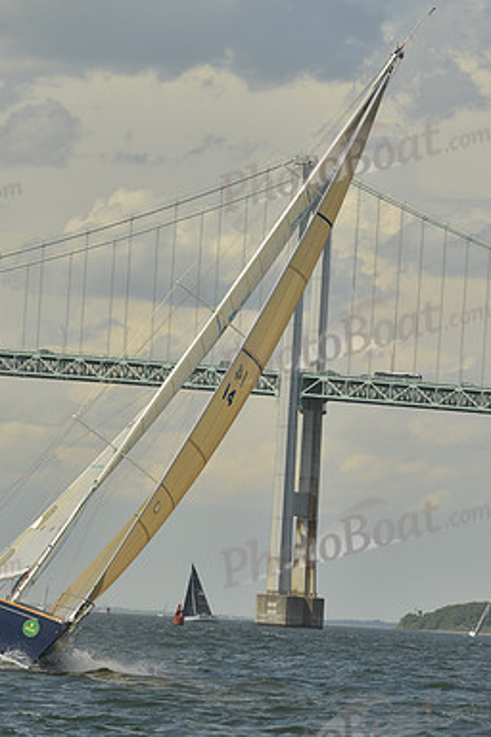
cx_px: 122
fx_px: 4173
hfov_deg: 6.7
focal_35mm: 204
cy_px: 466
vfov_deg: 10.1
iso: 280
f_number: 9
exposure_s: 1/1600
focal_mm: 135
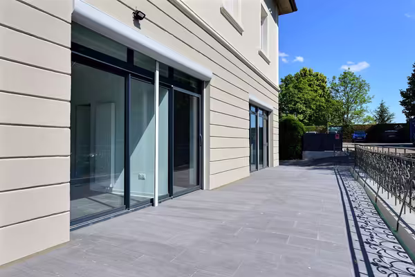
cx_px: 208
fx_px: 254
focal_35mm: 22
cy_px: 138
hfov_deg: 78.6
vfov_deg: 57.2
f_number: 8
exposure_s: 1/2
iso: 200
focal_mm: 22
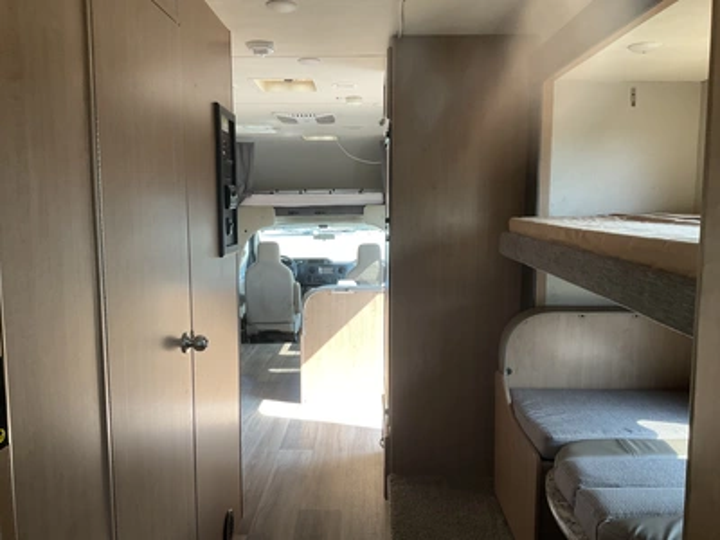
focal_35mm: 29
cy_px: 270
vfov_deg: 48.2
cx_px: 360
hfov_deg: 61.7
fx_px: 603
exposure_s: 1/114
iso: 64
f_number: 1.8
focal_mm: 3
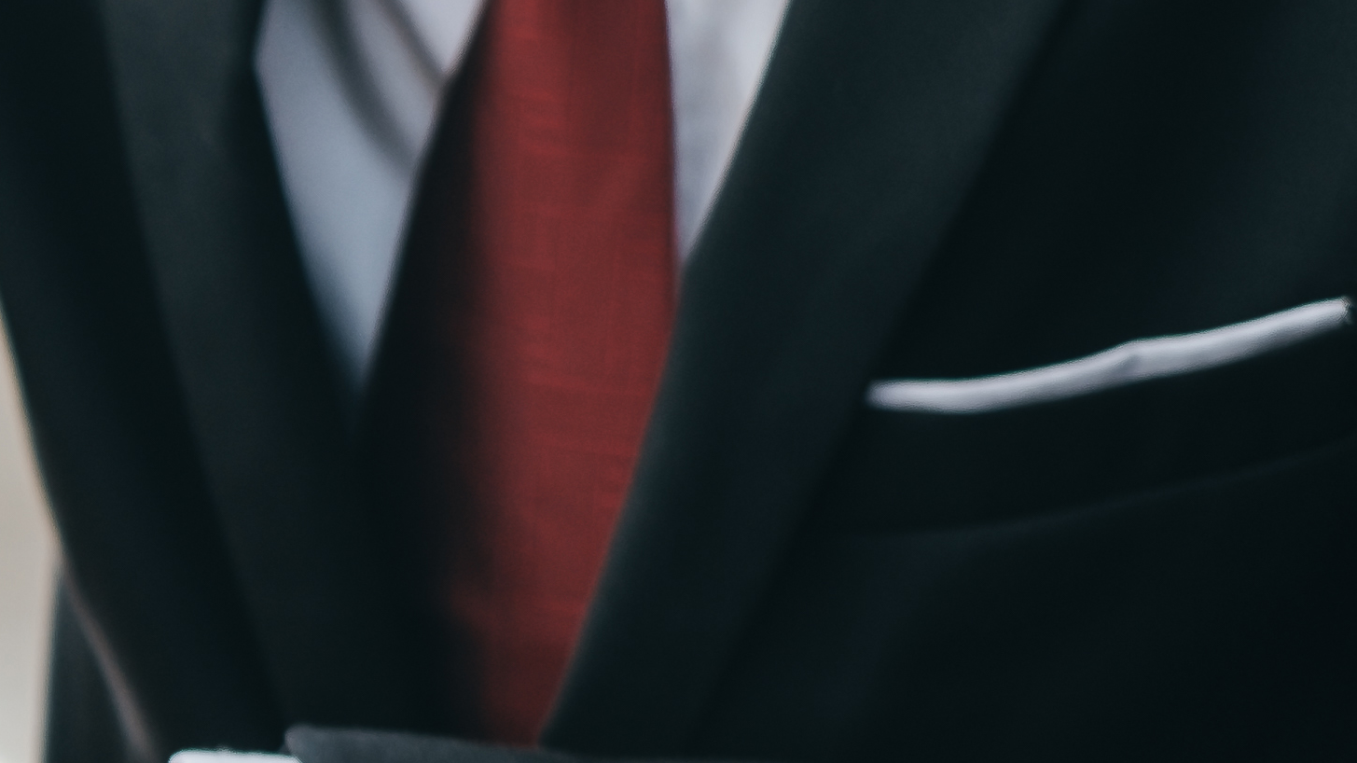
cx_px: -1340
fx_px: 8239
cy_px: 1182
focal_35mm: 229
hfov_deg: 8.9
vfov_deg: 5.3
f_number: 2.8
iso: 200
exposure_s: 1/160
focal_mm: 35
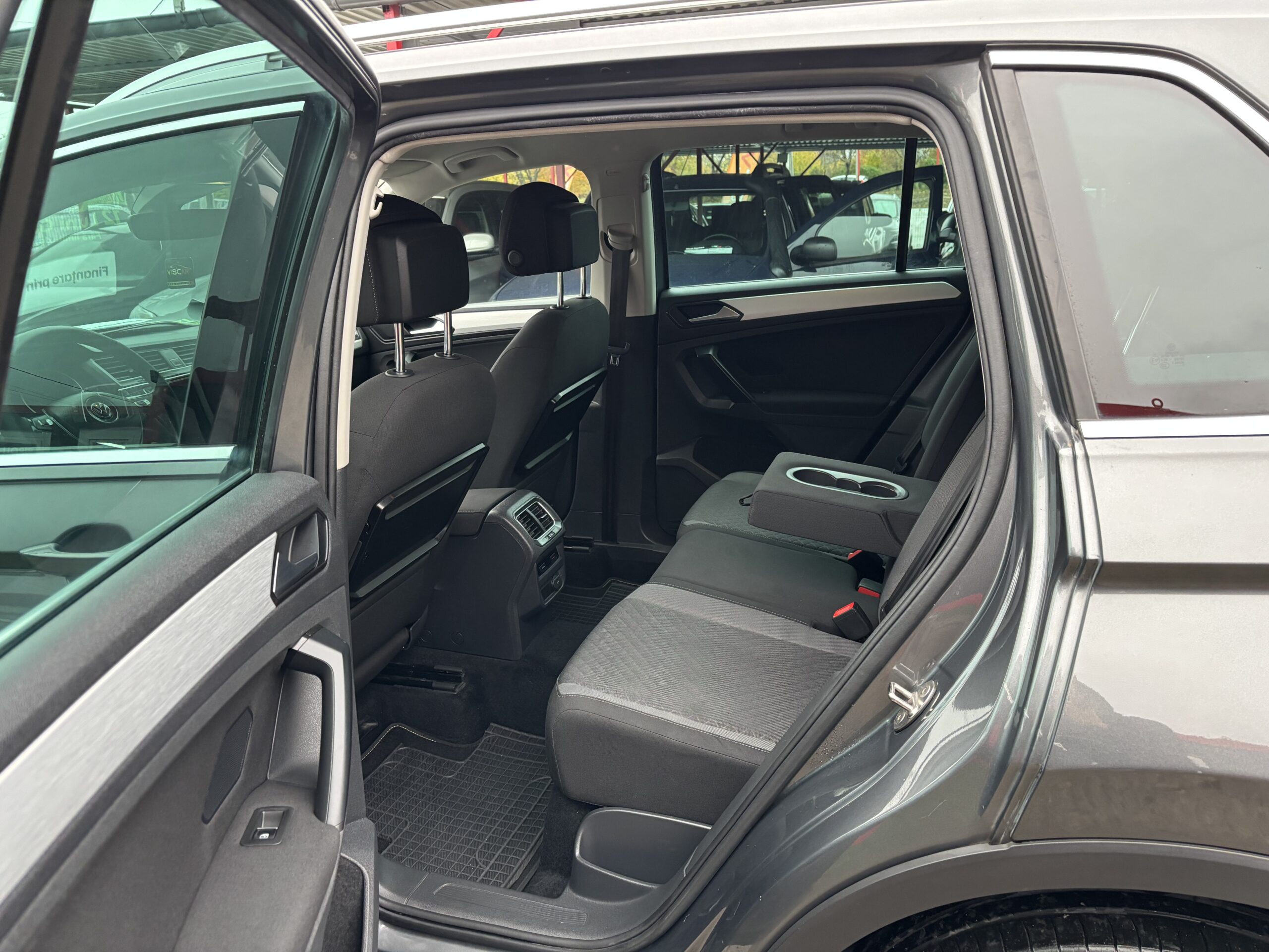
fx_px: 953
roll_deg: +2.1
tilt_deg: -10.3
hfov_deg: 67.3
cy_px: 476
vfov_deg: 53.1
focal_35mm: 26
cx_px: 634
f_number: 1.6
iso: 200
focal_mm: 5.96
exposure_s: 1/60
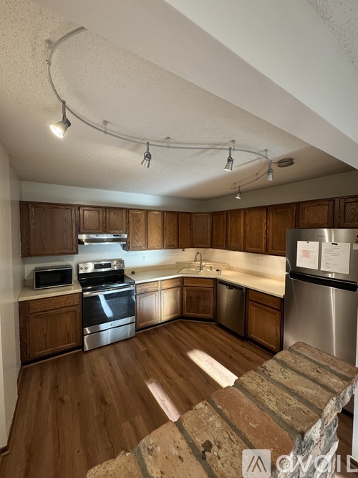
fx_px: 193
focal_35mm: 14
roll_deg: +0.0
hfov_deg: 85.7
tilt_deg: -1.7
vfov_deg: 102.1
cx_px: 179
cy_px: 239
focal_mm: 2.22
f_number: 2.2
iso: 320
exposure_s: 1/120
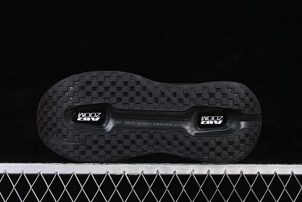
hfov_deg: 27.0
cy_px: 101
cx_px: 151
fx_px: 629
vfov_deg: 18.2
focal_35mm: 75
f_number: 6.3
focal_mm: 50
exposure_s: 1/60
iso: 160
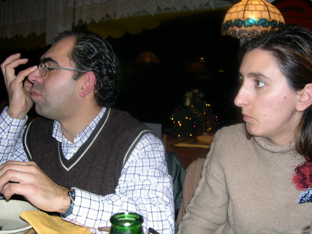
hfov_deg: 49.0
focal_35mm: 38
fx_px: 343
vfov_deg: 37.7
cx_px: 156
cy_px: 117
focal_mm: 8
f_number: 2.8
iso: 100
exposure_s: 1/60
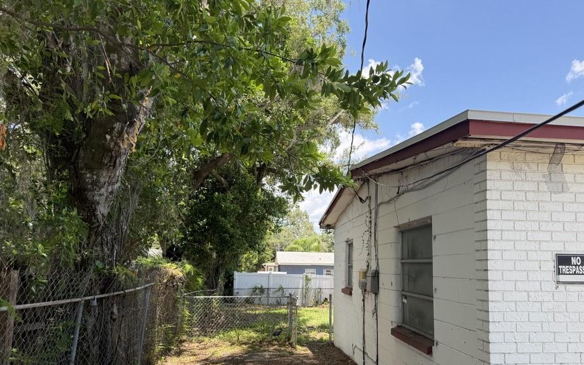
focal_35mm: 29
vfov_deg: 42.8
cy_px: 231
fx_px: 462
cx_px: 315
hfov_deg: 64.5
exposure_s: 1/888
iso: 80
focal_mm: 6.76
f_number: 1.78
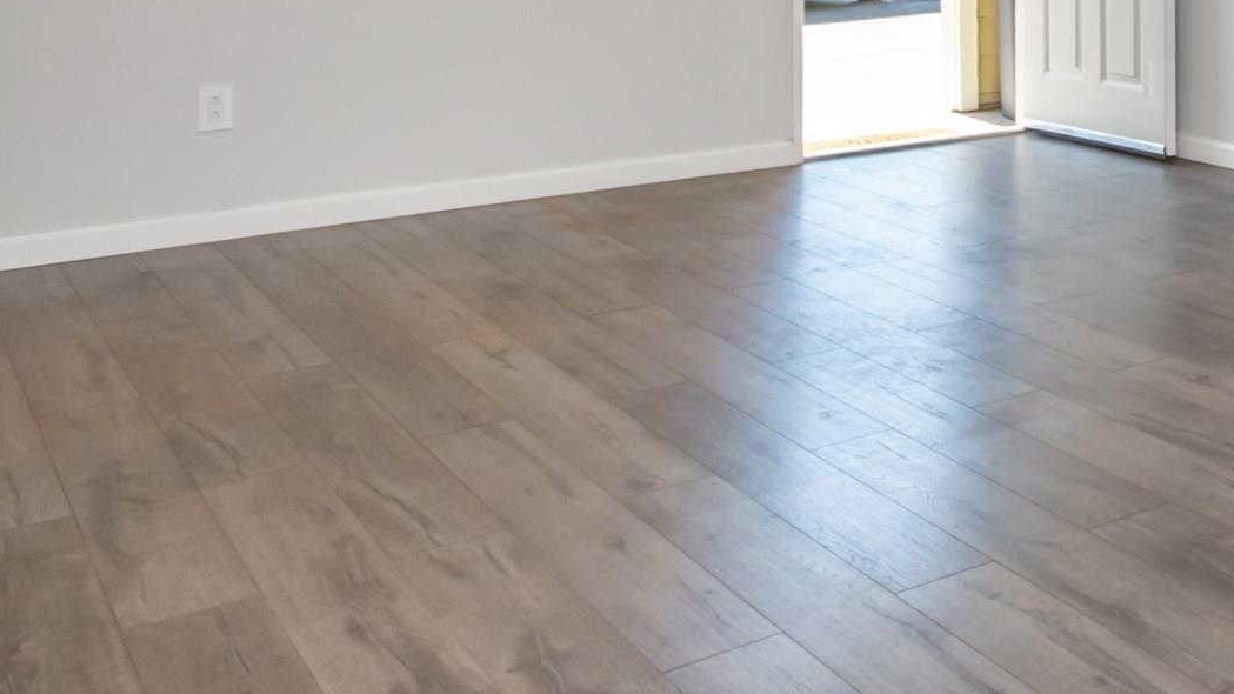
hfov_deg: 35.8
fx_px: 1505
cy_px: -126
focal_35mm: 46
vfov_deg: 23.8
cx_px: 1446
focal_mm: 10
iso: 220
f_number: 5.6
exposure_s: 1/125
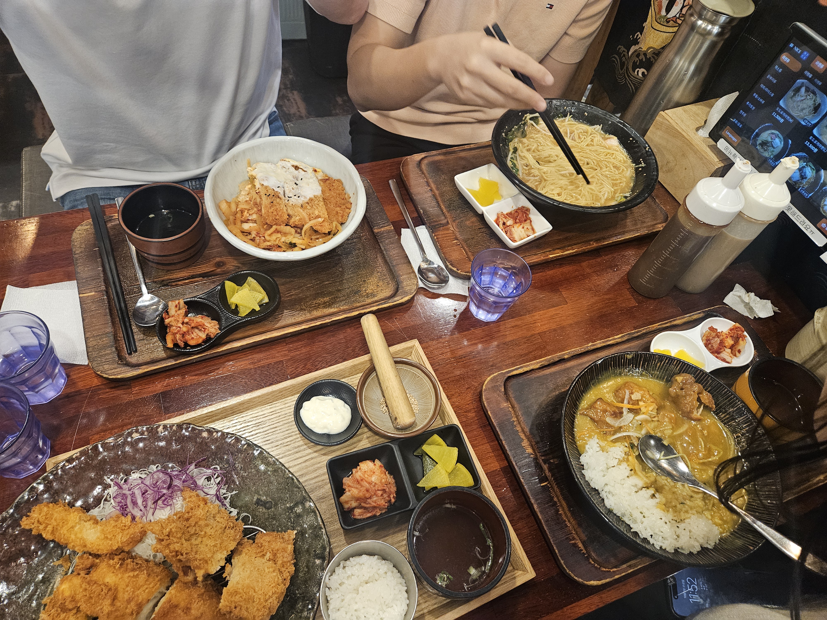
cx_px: 414
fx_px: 549
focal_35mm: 23
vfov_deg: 58.9
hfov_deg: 73.9
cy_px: 310
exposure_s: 1/60
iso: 640
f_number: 1.8
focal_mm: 5.4
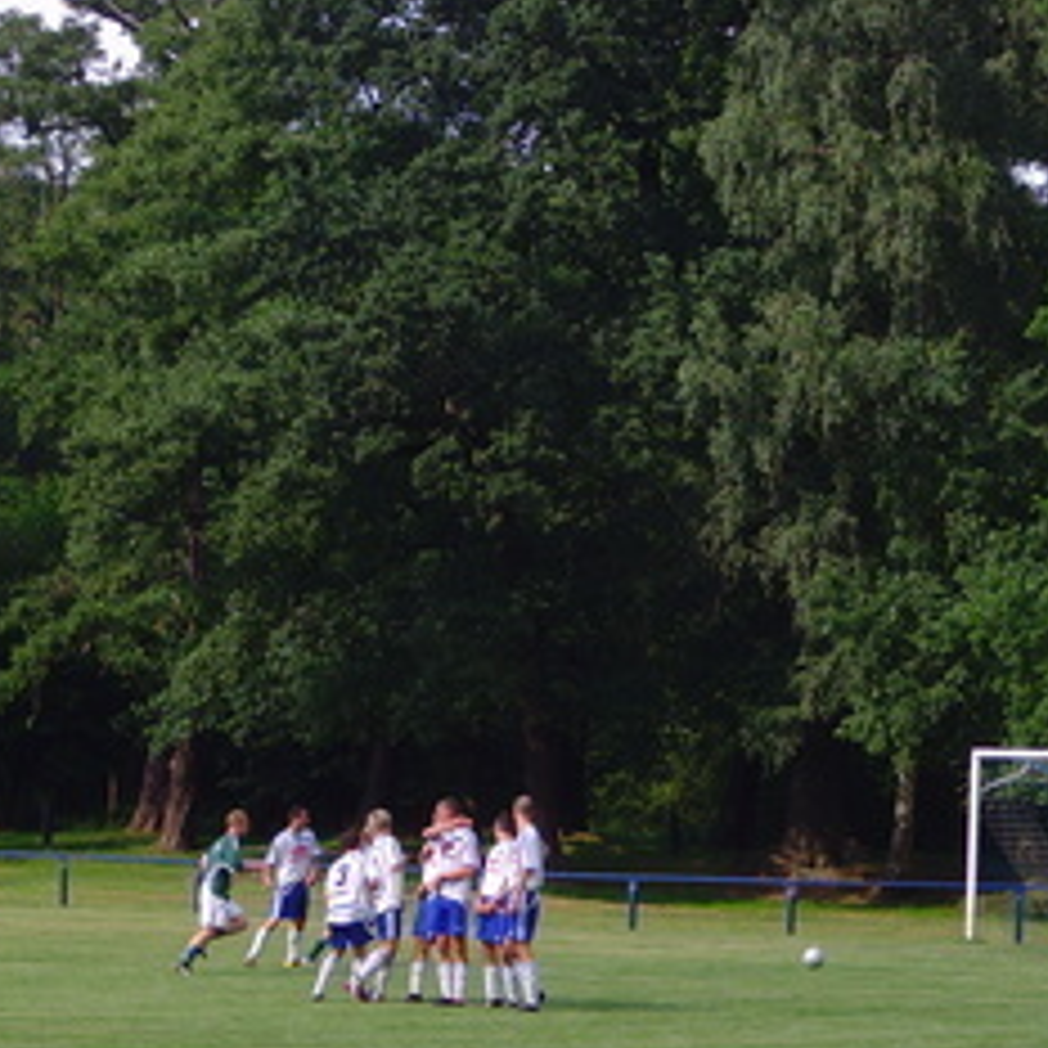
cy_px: 839
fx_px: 5206
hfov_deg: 11.5
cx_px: 693
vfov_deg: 11.5
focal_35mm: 152
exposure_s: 1/250
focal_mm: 13.7
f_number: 4.2
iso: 80
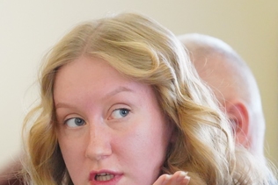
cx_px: 95
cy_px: 249
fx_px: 4651
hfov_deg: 3.4
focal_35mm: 602
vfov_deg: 2.3
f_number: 5
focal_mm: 190
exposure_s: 1/250
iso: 12800
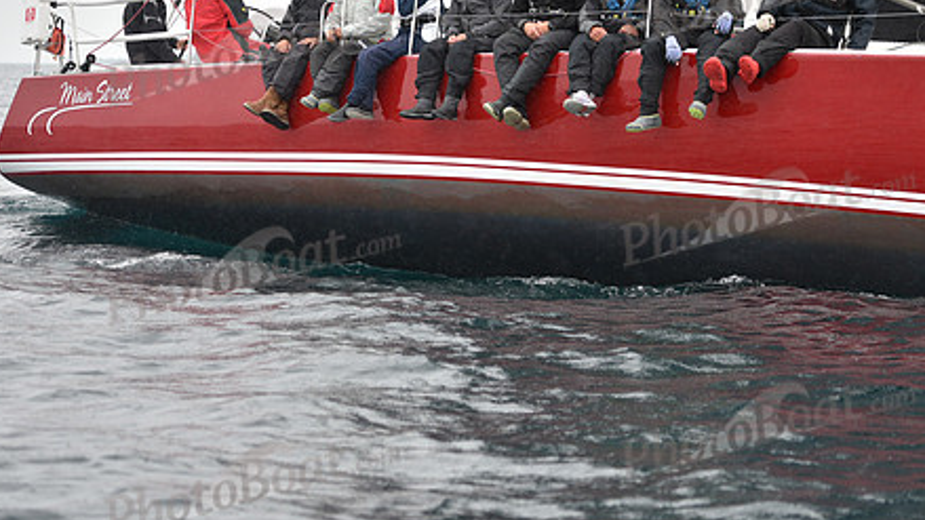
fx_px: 2919
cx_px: 512
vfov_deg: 10.2
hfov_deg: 18.0
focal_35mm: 119
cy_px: 132
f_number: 2.8
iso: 250
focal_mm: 86
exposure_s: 1/800
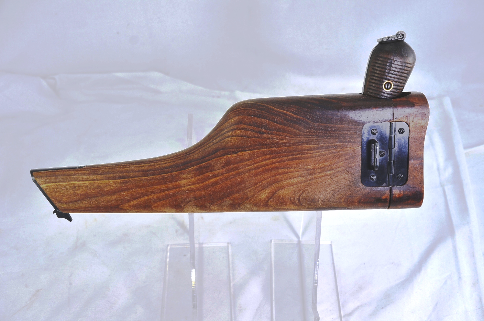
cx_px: 242
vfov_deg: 31.8
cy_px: 160
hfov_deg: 46.5
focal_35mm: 42
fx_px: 563
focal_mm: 28
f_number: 5.6
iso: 220
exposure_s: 1/125
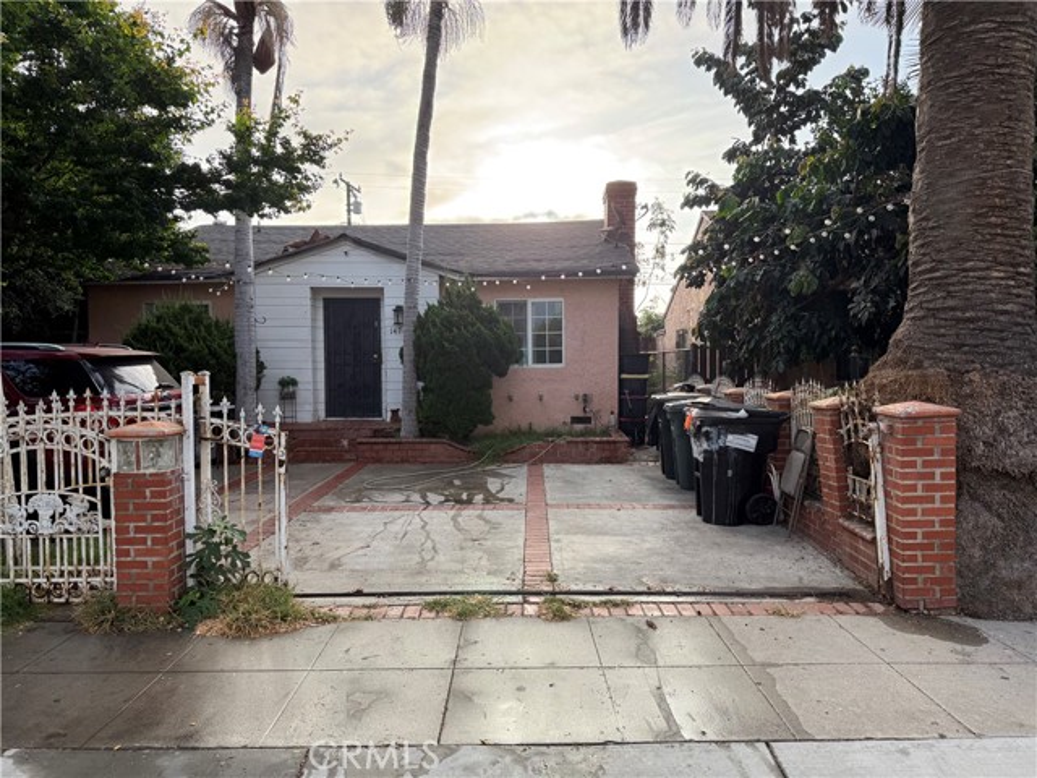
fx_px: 719
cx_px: 518
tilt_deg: -1.0
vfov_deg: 56.8
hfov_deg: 71.6
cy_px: 389
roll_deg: +0.7
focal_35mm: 24
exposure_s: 1/1271
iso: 100
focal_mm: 6.76
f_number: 1.78
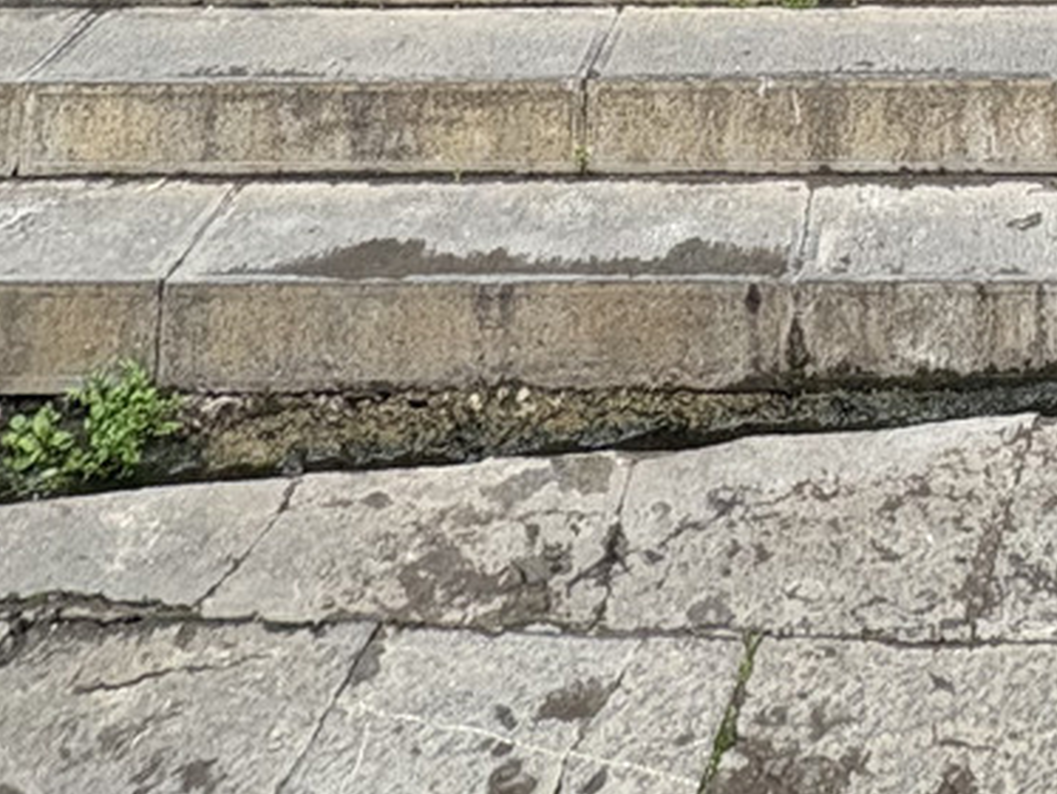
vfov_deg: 14.6
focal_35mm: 60
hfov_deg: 30.7
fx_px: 1833
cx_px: 955
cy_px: -1148
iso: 250
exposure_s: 1/60
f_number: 2.2
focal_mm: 2.22
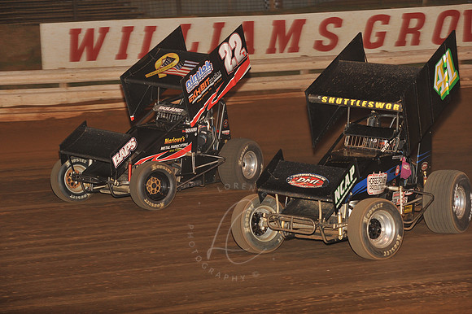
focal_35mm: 120
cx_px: 236
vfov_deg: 11.4
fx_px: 1572
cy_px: 157
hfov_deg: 17.1
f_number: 6.3
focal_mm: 120
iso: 1000
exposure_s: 1/320
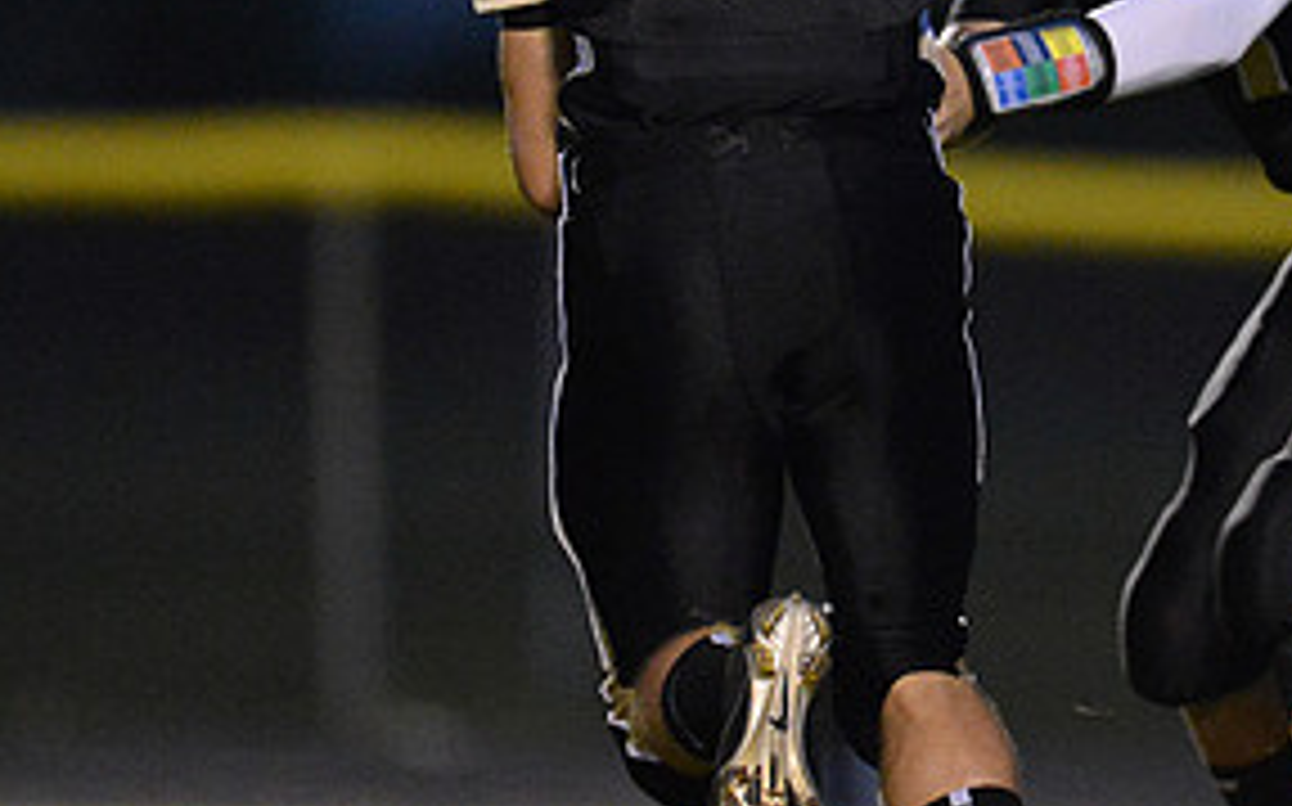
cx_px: 684
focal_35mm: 825
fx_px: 29032
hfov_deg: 2.5
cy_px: 160
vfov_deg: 1.6
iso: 12800
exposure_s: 1/800
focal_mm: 400
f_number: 2.8
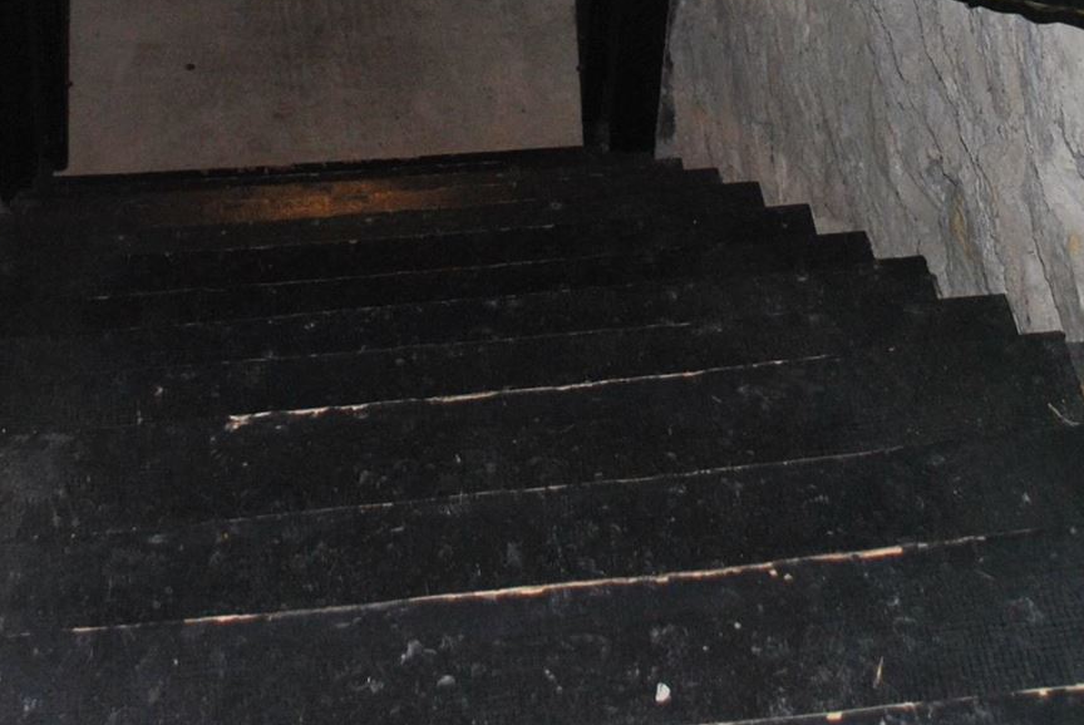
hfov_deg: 21.2
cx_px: 442
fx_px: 2894
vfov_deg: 13.4
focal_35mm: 96
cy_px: -393
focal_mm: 18
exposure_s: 1/60
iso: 200
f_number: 3.5
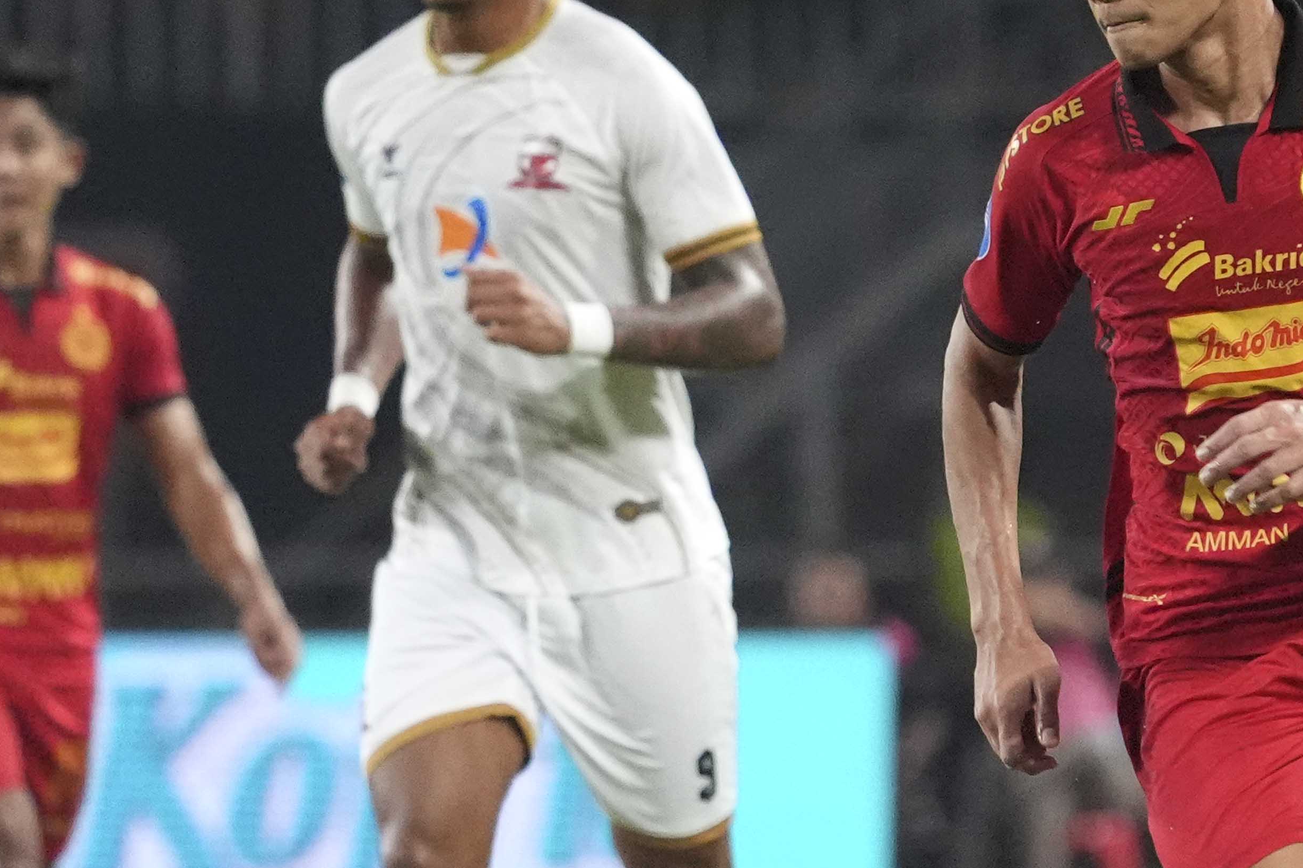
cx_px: 935
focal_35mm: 899
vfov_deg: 1.5
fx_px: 32534
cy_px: 583
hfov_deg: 2.3
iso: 8000
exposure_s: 1/1000
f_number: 6.3
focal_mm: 368
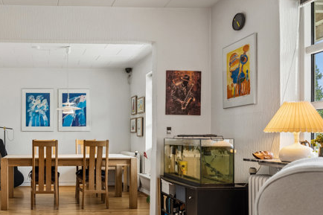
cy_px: 140
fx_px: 314
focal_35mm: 35
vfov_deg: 37.5
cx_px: 57
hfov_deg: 50.5
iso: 200
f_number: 8
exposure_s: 1/4
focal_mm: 19
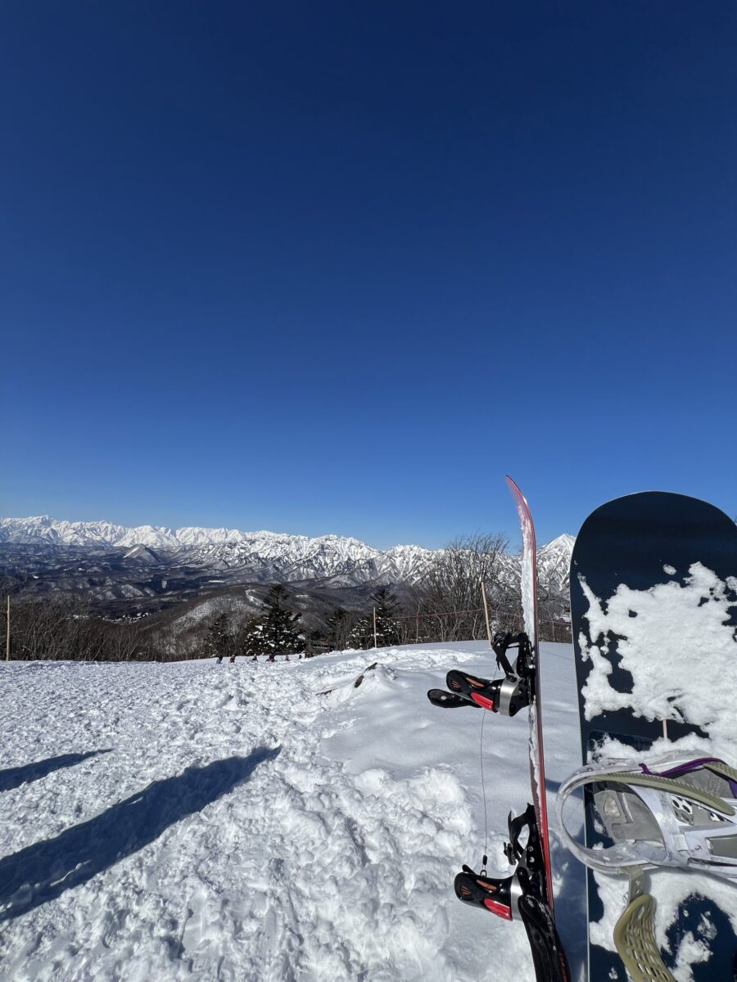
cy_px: 491
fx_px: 369
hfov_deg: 89.9
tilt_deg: +9.4
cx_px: 368
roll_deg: -3.3
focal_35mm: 13
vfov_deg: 106.2
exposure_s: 1/4065
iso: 32
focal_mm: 1.57
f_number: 1.8
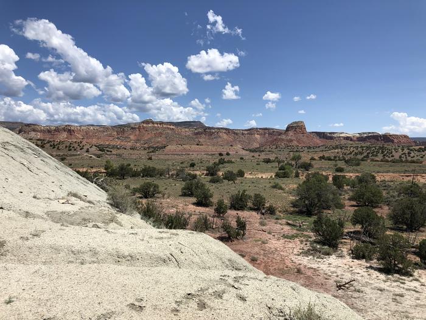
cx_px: 213
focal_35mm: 28
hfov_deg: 63.4
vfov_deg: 49.7
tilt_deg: -0.1
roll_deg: +0.9
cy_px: 160
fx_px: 345
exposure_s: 1/3205
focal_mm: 4
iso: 20
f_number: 1.8
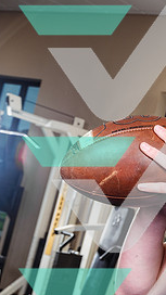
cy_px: 195
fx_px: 681
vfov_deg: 24.4
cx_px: 298
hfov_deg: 12.7
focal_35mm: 87
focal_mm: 39
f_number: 8
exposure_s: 1/125
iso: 400
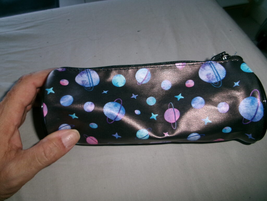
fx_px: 216
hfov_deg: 63.4
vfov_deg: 49.7
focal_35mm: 28
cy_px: 100
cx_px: 134
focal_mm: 5.1
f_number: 3.9
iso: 200
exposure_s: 1/34
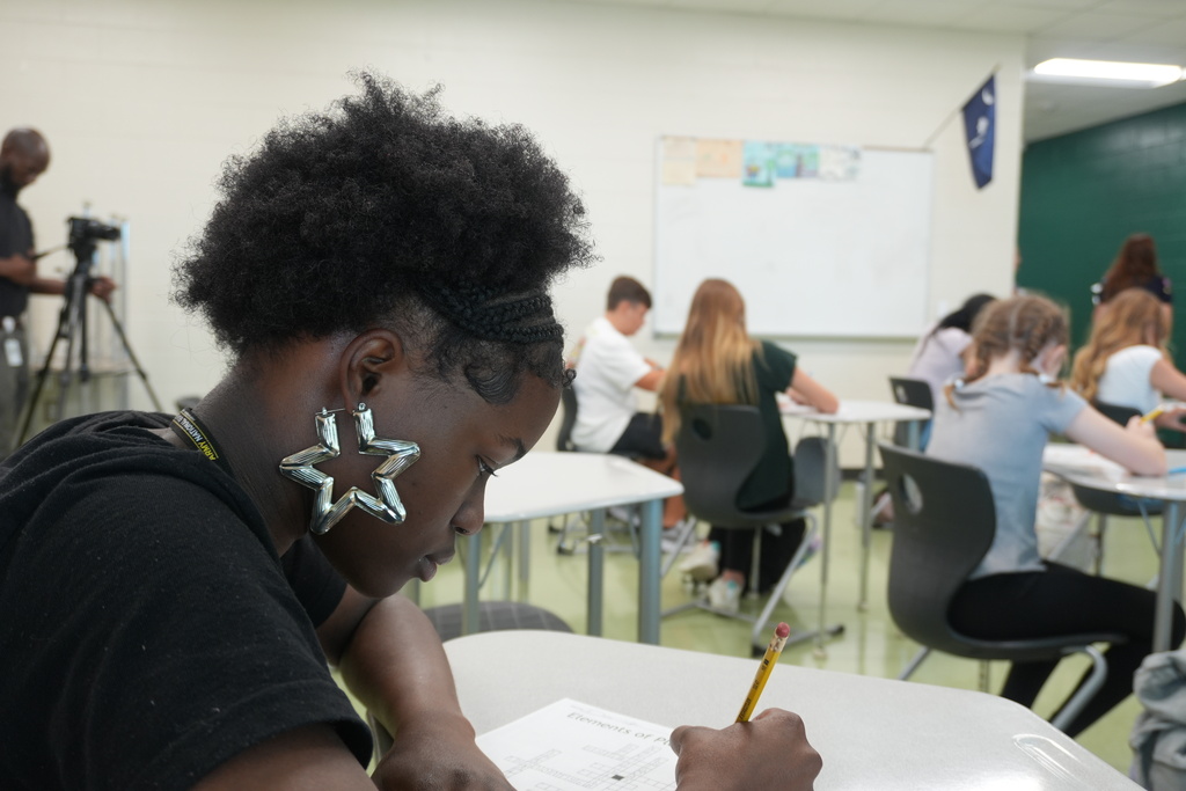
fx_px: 1137
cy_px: 396
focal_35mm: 34
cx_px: 593
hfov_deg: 55.1
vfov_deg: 38.4
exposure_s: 1/60
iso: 320
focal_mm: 23
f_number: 4
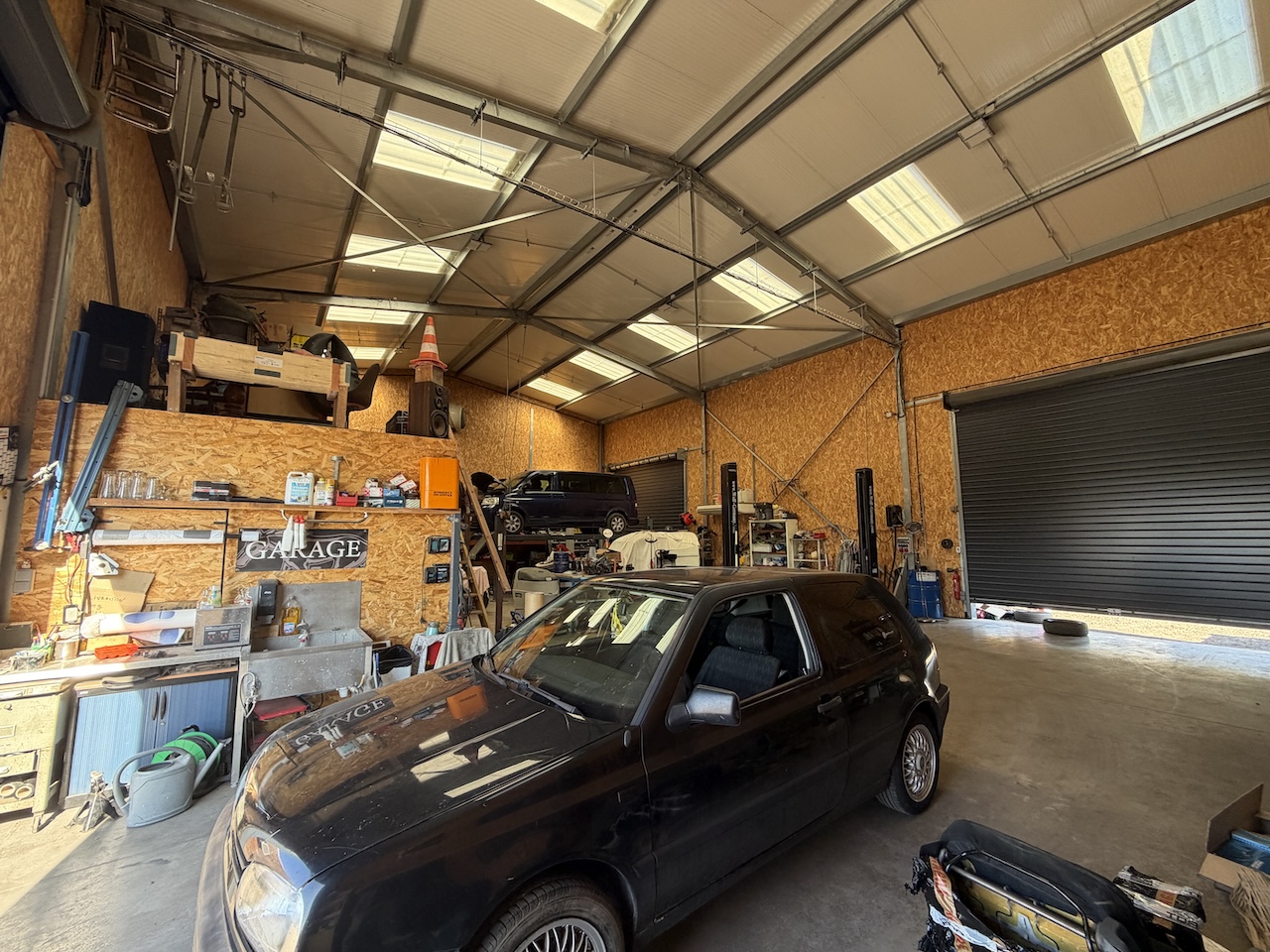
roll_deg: +0.8
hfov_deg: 102.1
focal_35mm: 14
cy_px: 476
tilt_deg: +8.1
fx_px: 514
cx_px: 635
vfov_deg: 85.7
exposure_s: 1/121
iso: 125
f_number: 2.2
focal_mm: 2.22
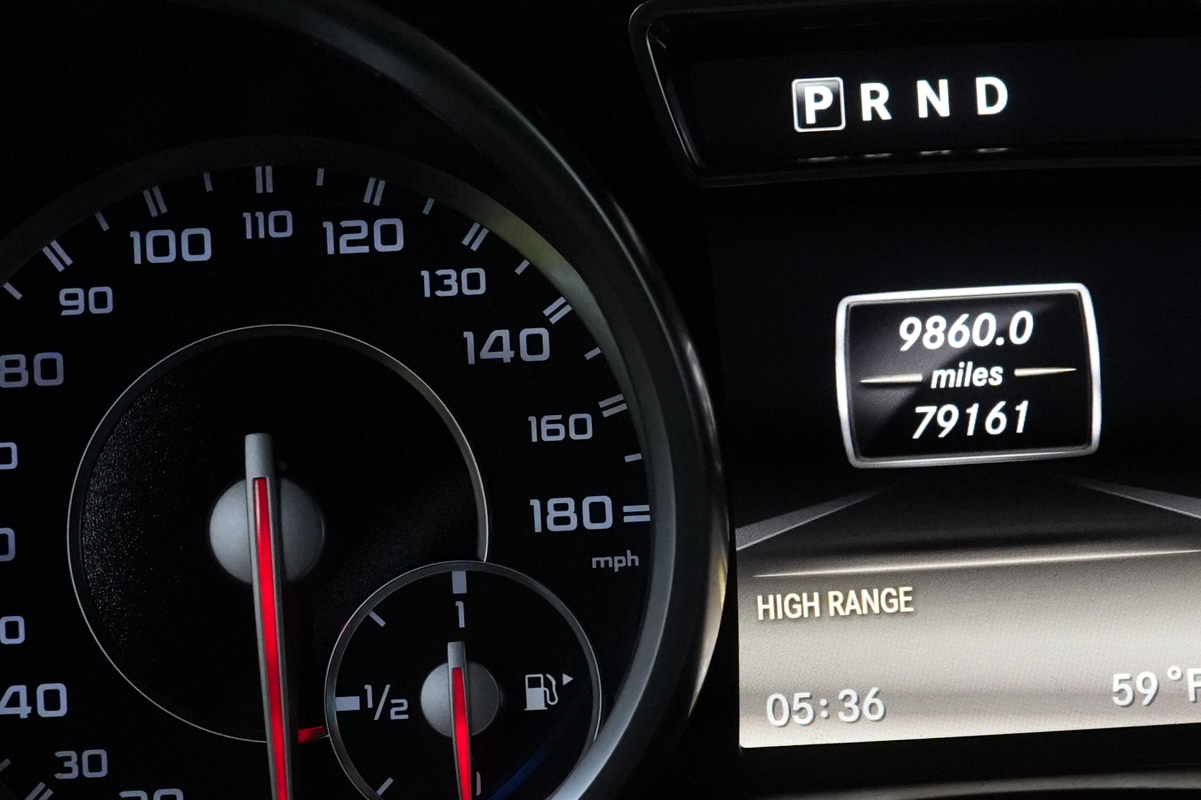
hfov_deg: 21.0
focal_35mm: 96
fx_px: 3202
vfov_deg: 14.2
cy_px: 567
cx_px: 978
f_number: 8
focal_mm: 30
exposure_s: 1/500
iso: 5000
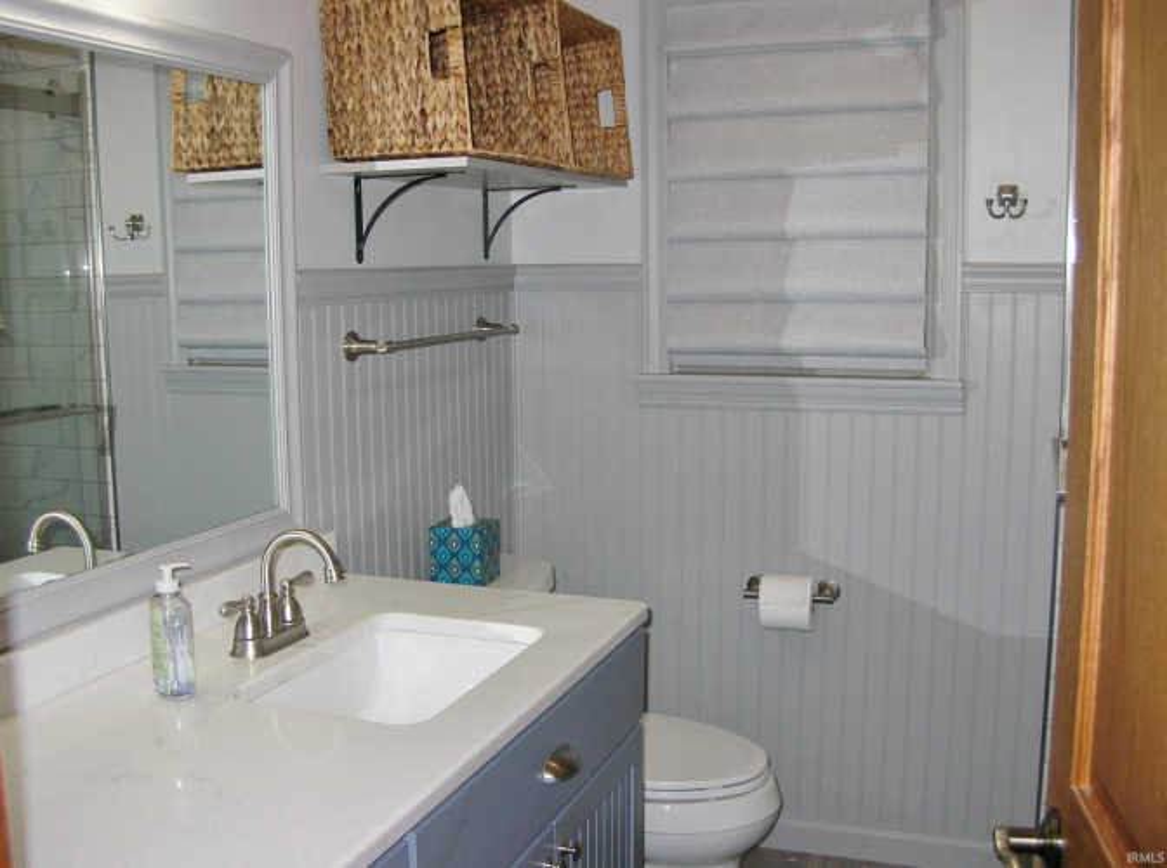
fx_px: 1210
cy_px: 434
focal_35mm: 36
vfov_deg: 39.5
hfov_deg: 51.5
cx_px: 584
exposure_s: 1/60.1
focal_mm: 6
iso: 50
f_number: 2.7
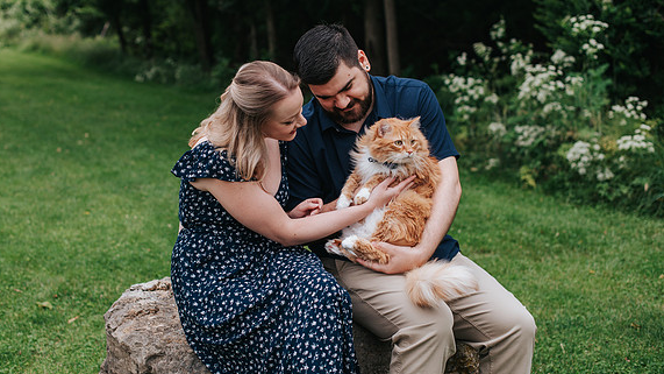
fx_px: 1003
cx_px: 305
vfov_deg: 21.1
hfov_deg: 36.6
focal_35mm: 57
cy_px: 162
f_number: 3.2
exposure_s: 1/400
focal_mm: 50
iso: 220
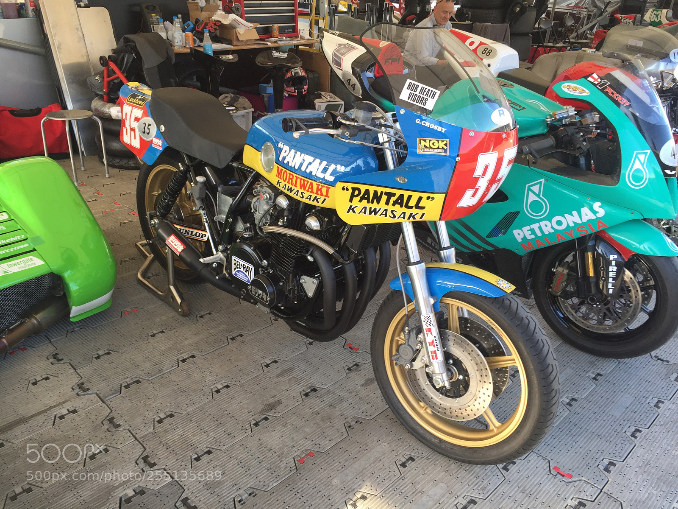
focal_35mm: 29
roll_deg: -1.8
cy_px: 254
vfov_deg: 48.2
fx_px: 568
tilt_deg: -24.2
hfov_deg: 61.7
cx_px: 339
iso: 32
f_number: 2.2
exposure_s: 1/100
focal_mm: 4.15
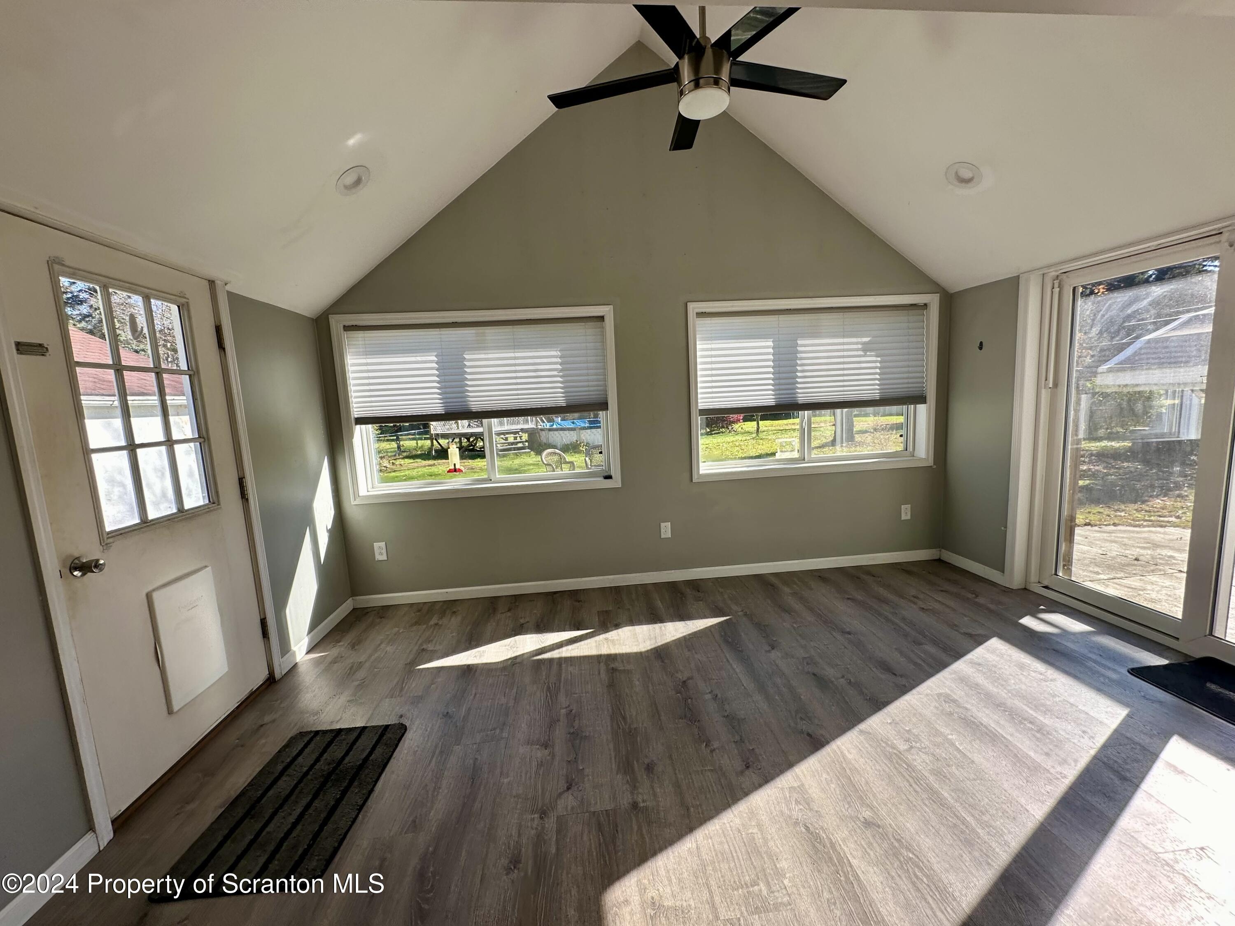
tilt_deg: -7.7
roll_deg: +2.7
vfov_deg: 85.7
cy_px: 463
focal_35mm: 14
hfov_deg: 102.1
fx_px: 499
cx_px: 618
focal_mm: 2.22
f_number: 2.2
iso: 40
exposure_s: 1/292
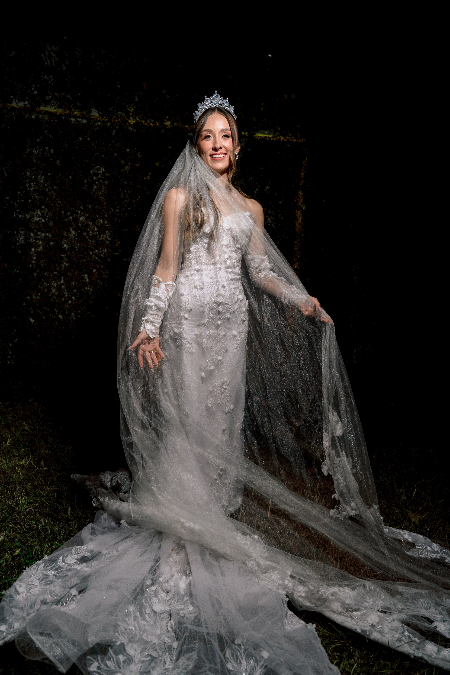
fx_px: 469
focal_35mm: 25
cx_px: 225
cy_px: 338
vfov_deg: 71.5
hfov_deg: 51.3
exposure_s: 1/250
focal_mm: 25
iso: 1250
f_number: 2.8
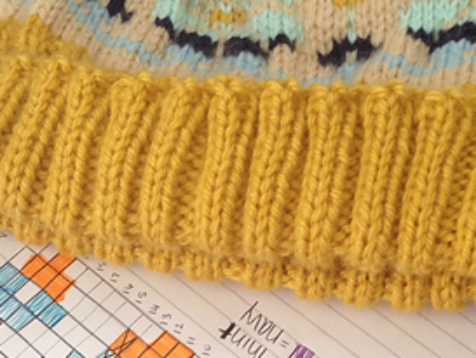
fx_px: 1128
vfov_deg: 17.4
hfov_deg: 23.8
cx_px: 269
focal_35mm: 82
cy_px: 386
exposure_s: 1/20
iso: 64
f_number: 2.4
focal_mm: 4.28
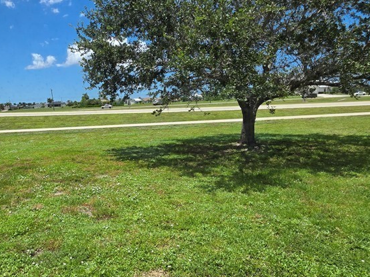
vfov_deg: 56.7
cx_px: 129
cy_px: 149
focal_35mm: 24
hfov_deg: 69.9
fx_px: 256
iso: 40
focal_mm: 2.2
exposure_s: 1/2859
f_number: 1.9
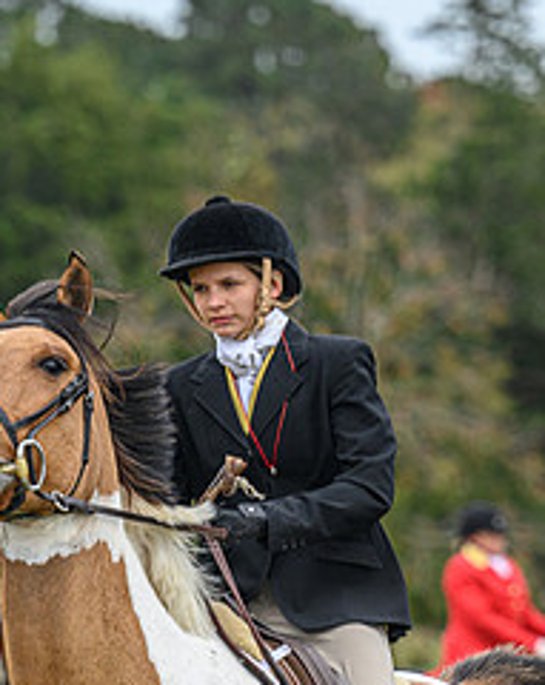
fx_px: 8859
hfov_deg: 3.5
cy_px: 640
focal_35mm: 438
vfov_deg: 4.4
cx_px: 236
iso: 500
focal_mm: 145
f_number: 3.2
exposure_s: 1/640
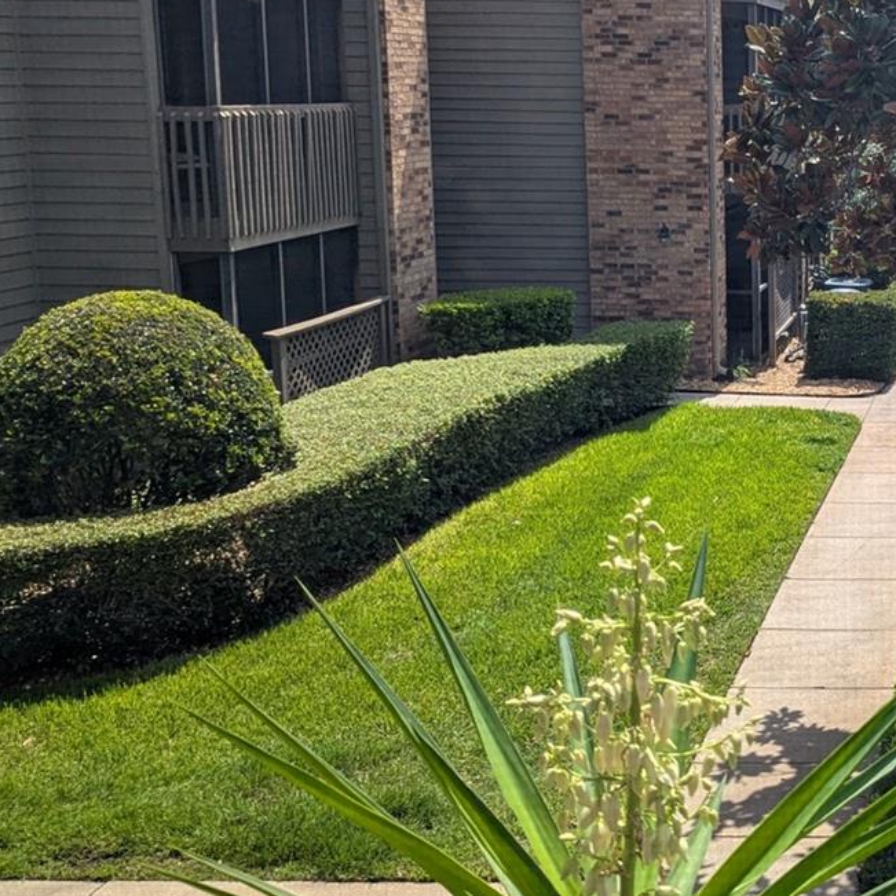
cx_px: 1003
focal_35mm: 52
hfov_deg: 29.3
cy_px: 308
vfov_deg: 32.5
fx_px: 1523
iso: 46
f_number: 1.85
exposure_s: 1/1770
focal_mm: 6.81
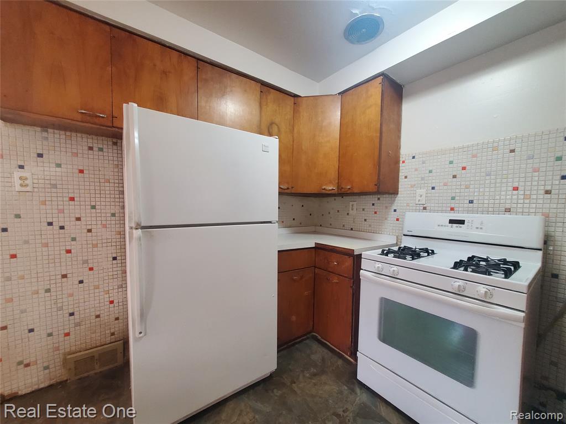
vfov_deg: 89.9
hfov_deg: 106.2
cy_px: 212
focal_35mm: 13
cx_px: 283
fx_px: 213
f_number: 2.2
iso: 500
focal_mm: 1.8
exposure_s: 1/60
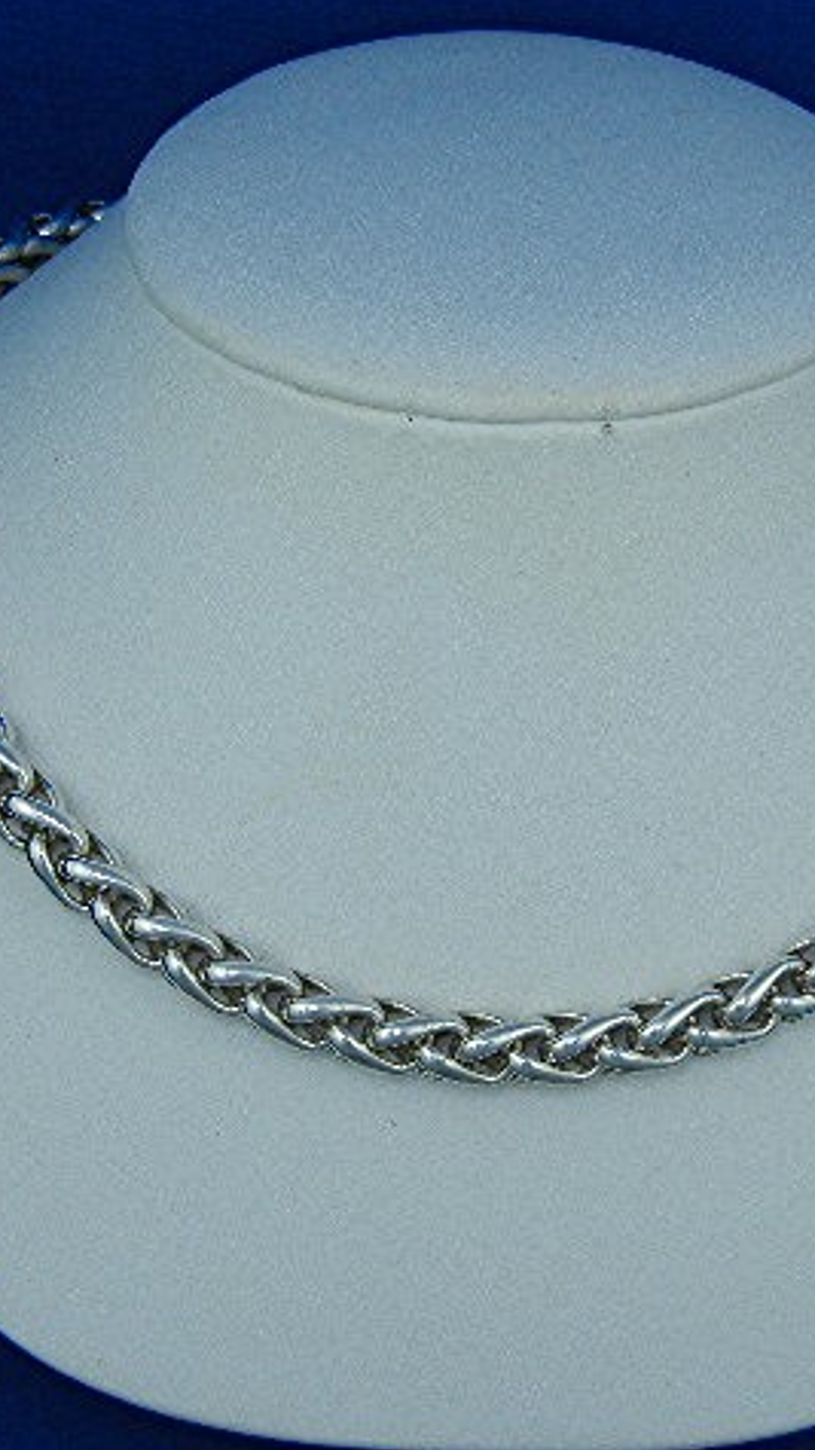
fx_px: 2537
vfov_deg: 31.9
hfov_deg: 18.2
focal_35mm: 66
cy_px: 723
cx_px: 543
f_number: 3.8
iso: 160
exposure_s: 1/32
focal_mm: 8.1
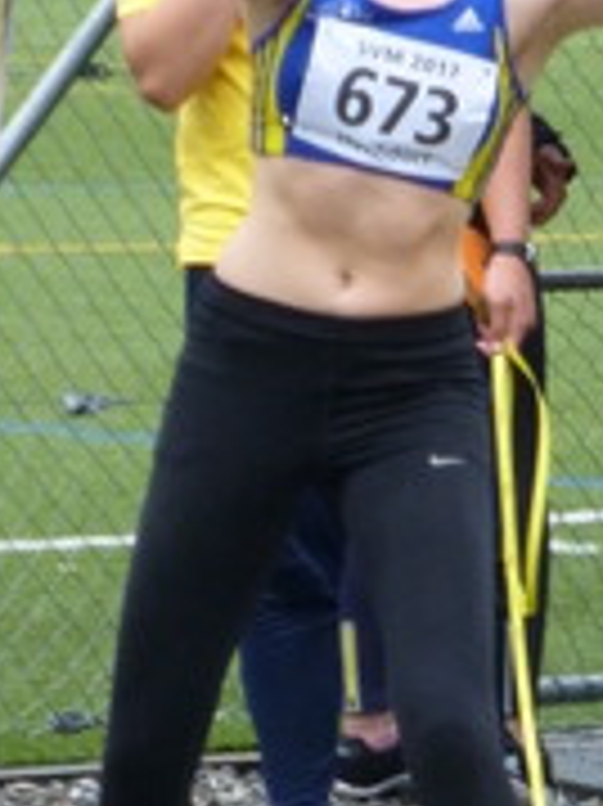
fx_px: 10162
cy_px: 801
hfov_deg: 3.4
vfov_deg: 4.5
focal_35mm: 437
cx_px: 448
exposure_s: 1/400
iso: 400
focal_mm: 25.9
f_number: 5.4
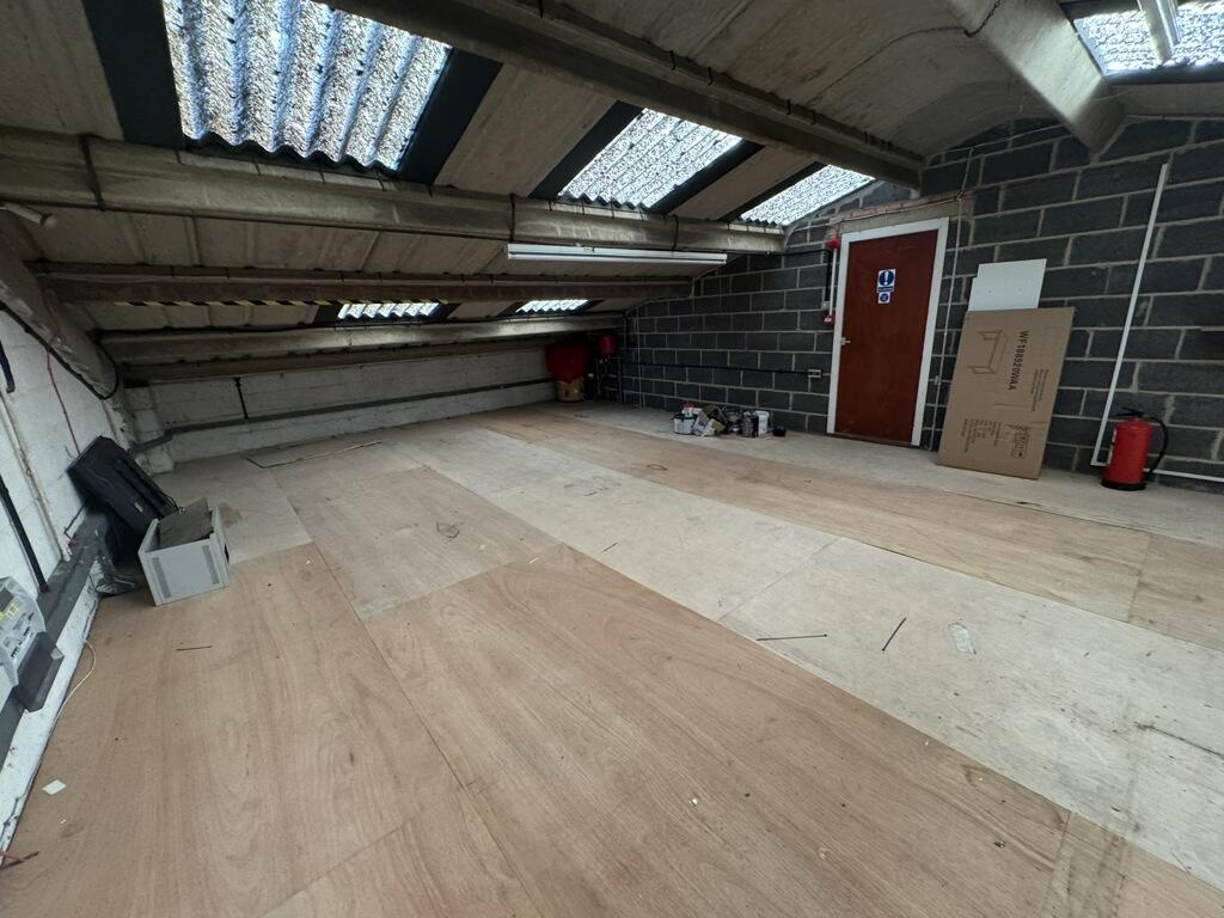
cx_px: 612
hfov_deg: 102.1
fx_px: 495
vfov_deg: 85.7
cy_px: 459
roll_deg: +3.7
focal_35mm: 14
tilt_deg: -16.5
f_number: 2.2
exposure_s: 1/60
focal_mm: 2.22
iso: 500
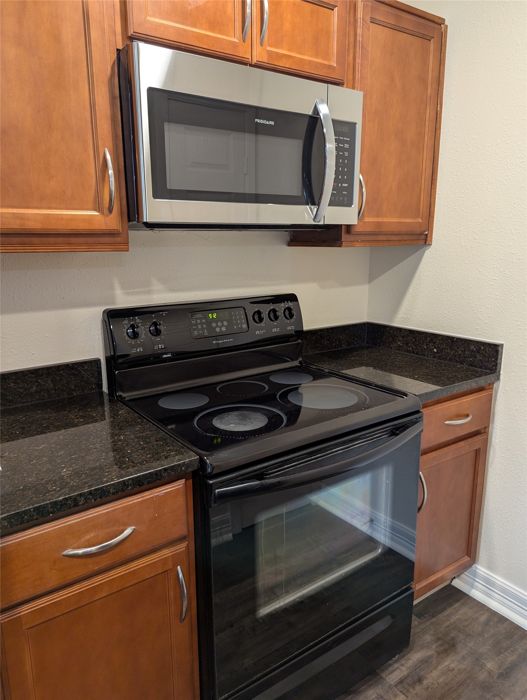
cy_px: 350
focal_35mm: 24
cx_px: 264
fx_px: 486
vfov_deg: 71.5
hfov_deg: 57.0
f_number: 1.85
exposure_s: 1/24
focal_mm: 6.81
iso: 99
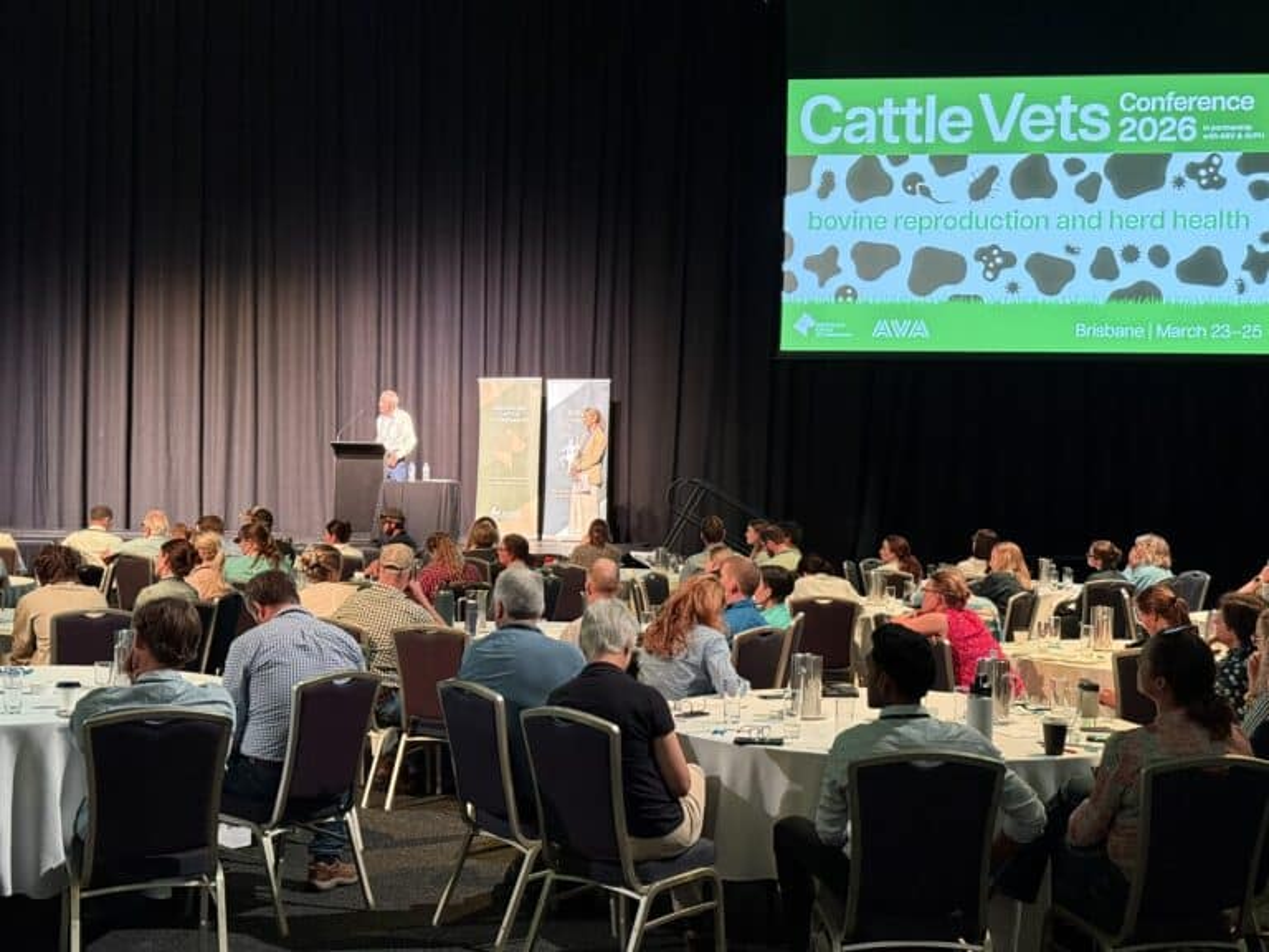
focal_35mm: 48
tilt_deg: +0.5
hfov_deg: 39.7
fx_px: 1760
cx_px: 634
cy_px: 476
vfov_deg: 30.3
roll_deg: -1.0
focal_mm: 6.76
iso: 400
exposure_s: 1/37
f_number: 1.78
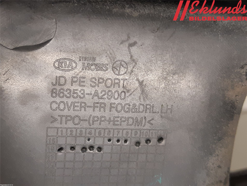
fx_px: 186
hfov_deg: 67.3
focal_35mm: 26
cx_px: 124
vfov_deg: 53.1
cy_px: 93
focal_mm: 3.93
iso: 160
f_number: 1.7
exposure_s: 1/50
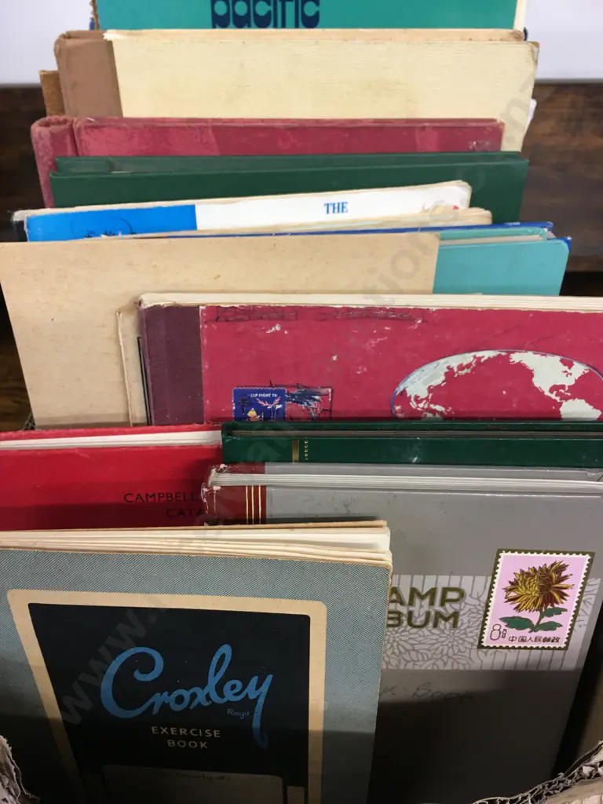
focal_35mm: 29
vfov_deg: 61.7
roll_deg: -1.2
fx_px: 674
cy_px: 402
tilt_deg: -39.8
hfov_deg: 48.2
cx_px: 302
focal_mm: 4.15
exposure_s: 1/17
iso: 64
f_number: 2.2
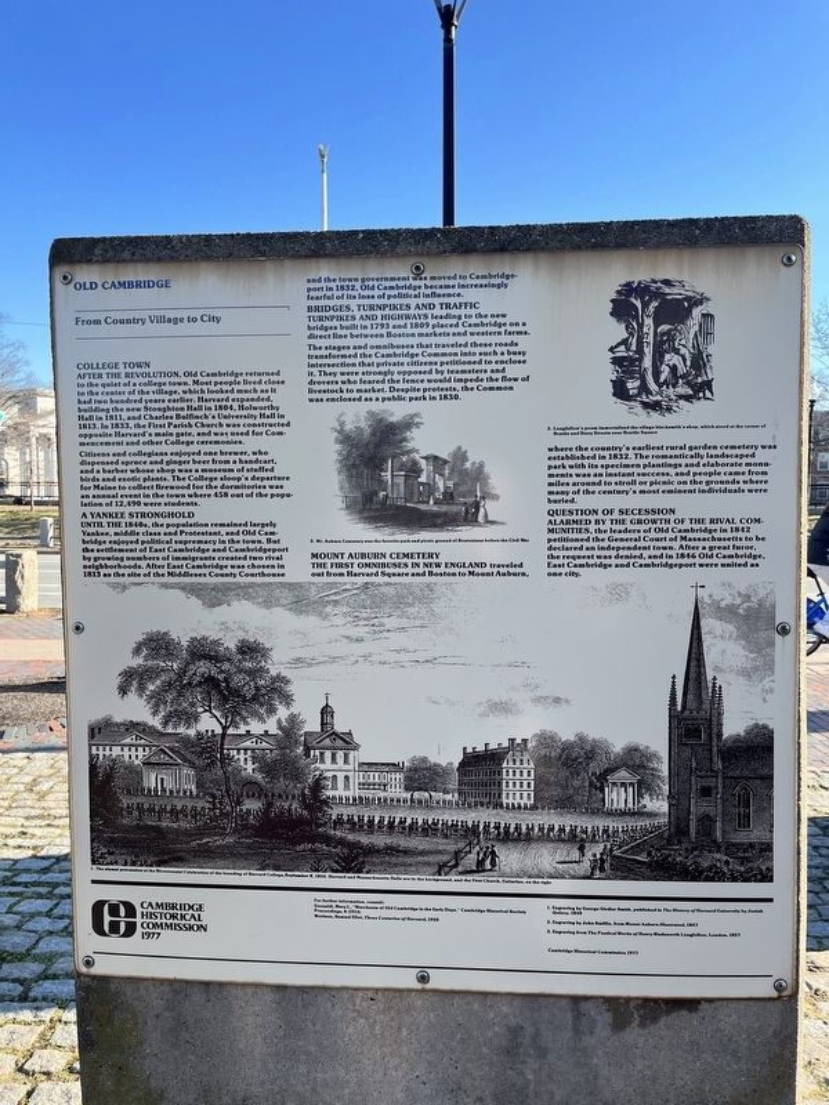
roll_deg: -2.2
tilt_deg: -3.4
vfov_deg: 67.3
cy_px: 552
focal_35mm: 26
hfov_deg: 53.1
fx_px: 830
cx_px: 414
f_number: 1.6
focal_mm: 5.1
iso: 50
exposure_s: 1/992
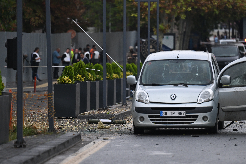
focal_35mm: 300
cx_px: 123
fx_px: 2049
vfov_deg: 4.6
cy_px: 82
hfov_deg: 6.9
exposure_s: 1/2500
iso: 640
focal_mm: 200
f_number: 2.8
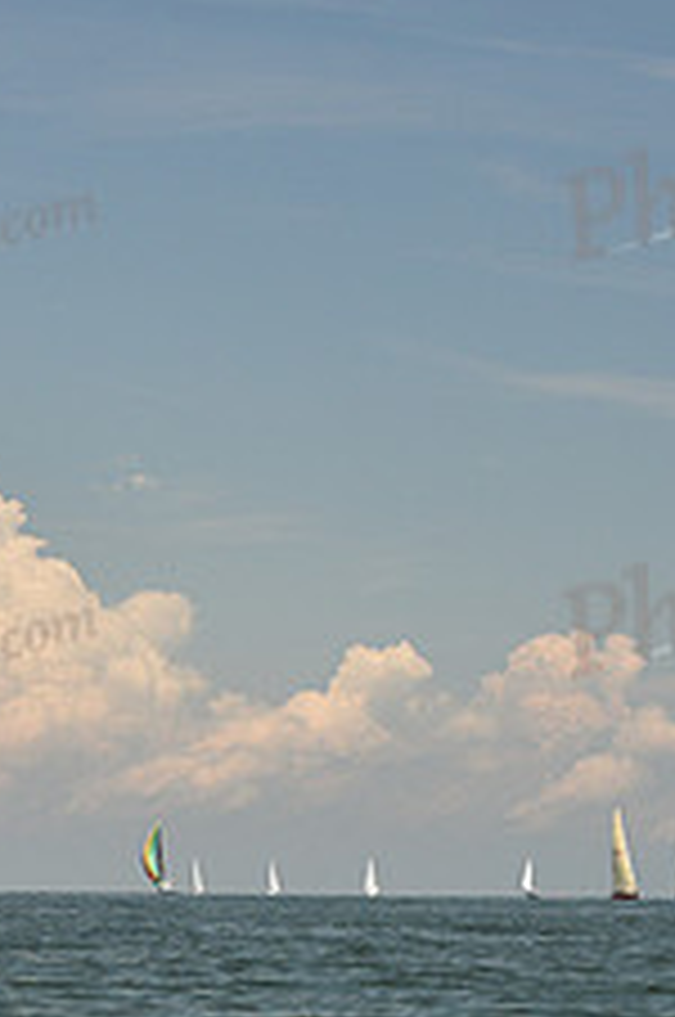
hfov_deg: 7.6
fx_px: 5078
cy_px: 857
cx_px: 333
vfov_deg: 11.4
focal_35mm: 180
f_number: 3.5
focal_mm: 70
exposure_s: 1/2000
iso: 320
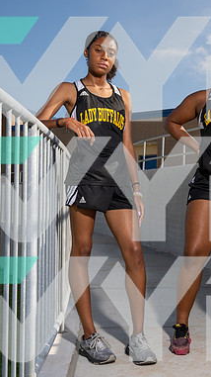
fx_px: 508
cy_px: 189
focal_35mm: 51
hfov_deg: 22.9
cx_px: 190
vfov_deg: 40.6
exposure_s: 1/250
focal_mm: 32
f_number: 8
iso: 100
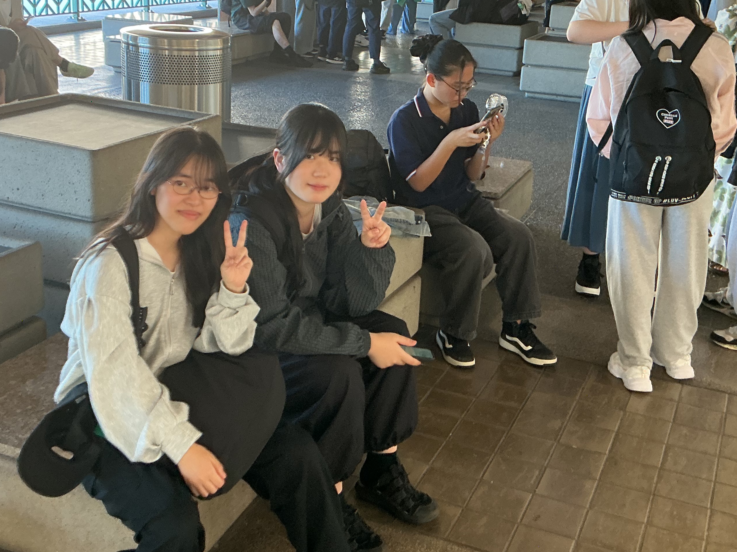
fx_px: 979
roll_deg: -3.2
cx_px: 378
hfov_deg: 41.2
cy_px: 187
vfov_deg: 31.3
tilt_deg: -12.4
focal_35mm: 46
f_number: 1.8
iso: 80
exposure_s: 1/60
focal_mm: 3
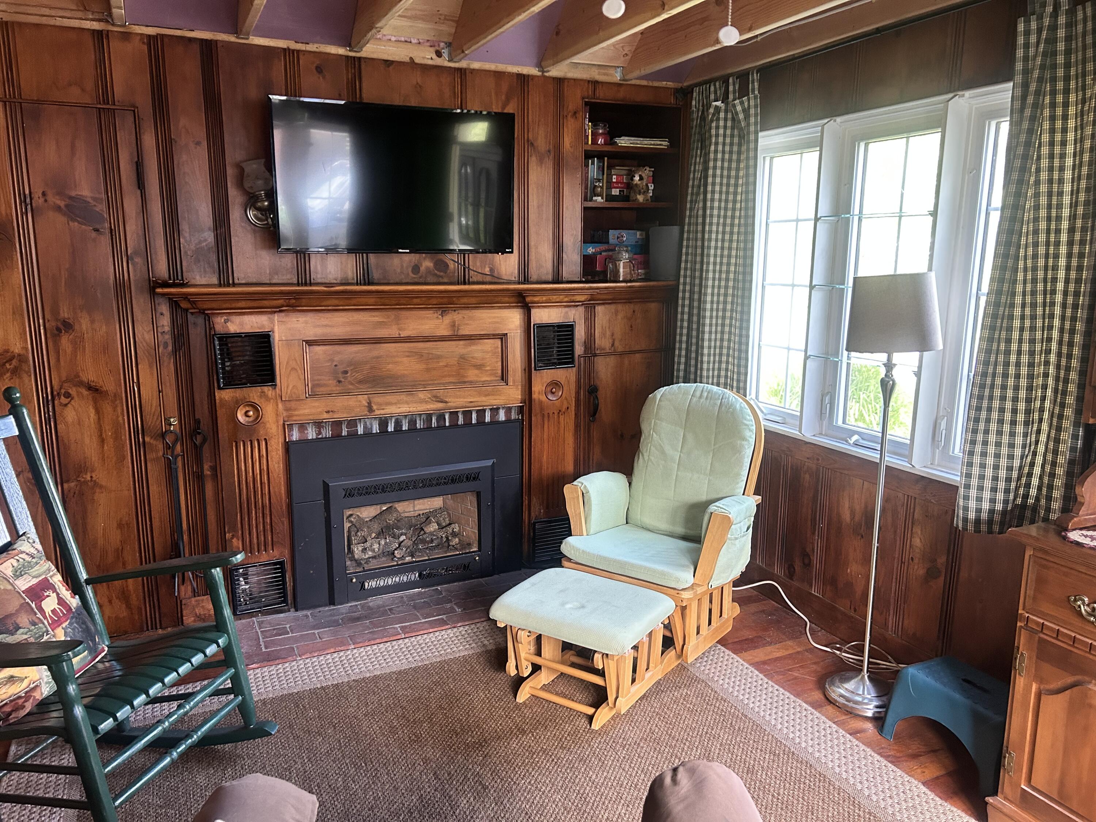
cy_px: 411
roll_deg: +0.0
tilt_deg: -10.9
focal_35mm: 26
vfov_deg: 53.1
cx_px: 548
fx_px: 823
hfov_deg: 67.3
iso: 250
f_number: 1.5
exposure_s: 1/60
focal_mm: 5.7
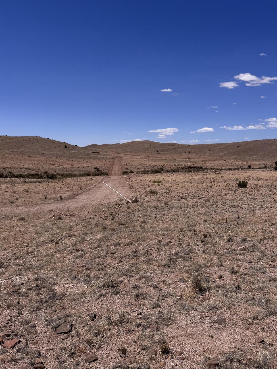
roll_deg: -0.3
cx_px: 160
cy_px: 175
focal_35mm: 29
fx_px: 309
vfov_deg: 61.6
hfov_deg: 48.0
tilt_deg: -4.5
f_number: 1.78
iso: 80
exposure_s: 1/7937
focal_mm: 6.76
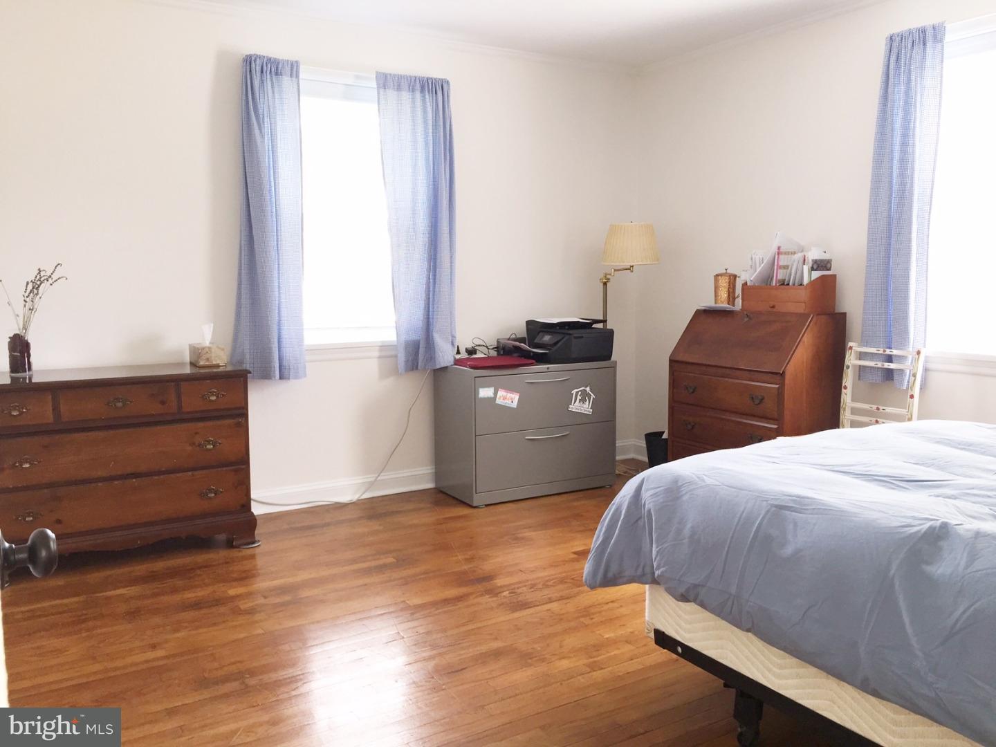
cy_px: 374
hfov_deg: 61.7
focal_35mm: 29
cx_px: 498
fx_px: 834
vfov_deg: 48.2
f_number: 2.2
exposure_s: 1/30
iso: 32
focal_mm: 4.15
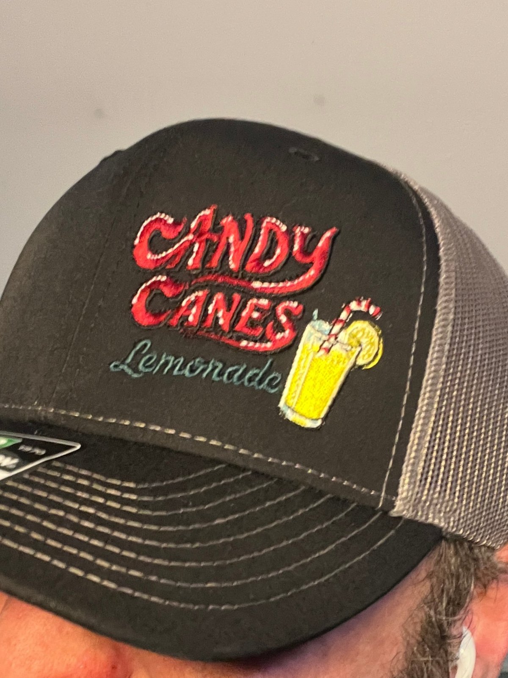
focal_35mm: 30
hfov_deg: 46.8
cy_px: 339
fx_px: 587
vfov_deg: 60.0
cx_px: 254
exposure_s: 1/17
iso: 640
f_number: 2.2
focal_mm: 2.71
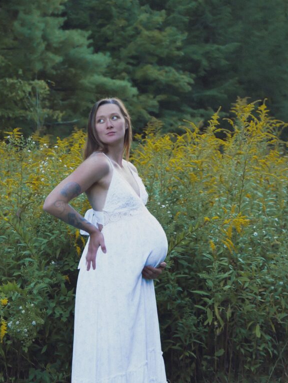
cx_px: 101
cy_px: 215
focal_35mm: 120
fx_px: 1330
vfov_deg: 16.4
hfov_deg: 12.3
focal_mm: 45
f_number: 4
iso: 250
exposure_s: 1/100
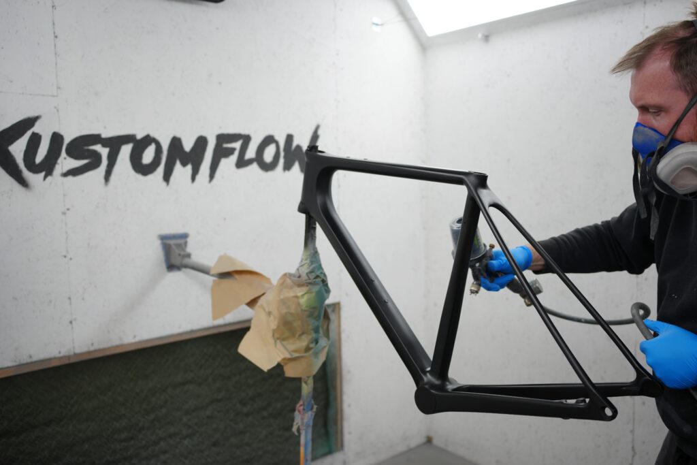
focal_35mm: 31
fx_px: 600
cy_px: 232
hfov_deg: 60.3
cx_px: 348
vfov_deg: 42.3
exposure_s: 1/80
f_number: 2.8
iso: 125
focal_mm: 31
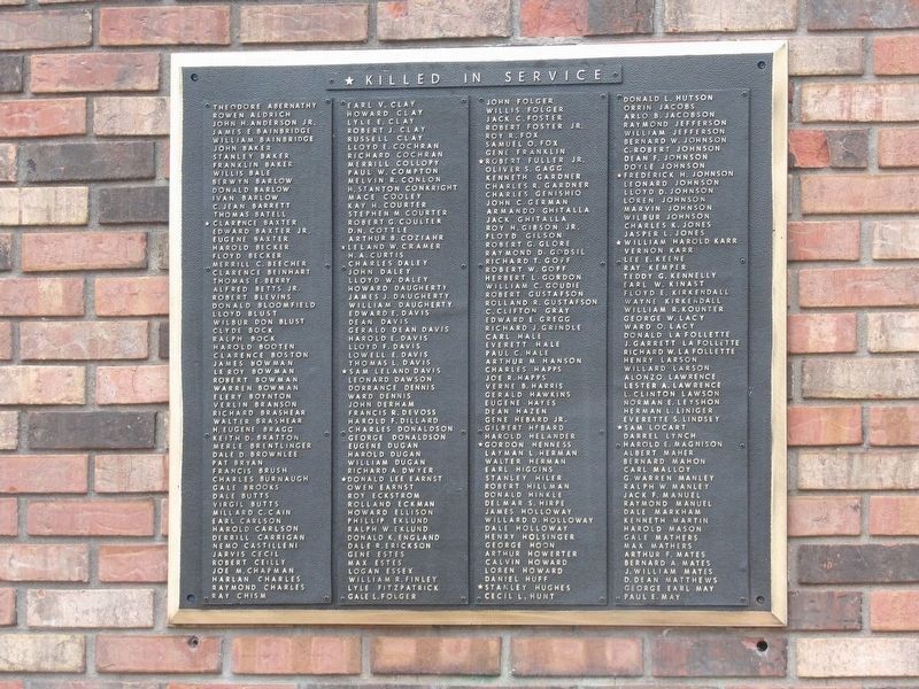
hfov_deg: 8.9
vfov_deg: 6.7
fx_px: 5894
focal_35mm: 222
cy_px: 344
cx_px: 460
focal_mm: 39.8
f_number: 4.5
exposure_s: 1/50
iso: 586
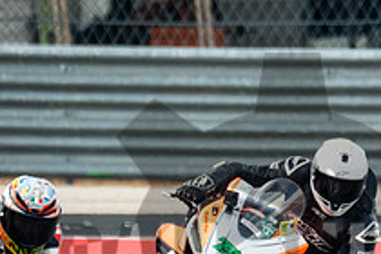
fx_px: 17514
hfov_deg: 1.2
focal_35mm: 1655
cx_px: 292
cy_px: 275
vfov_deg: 0.8
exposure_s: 1/1600
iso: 2500
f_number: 5.6
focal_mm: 400
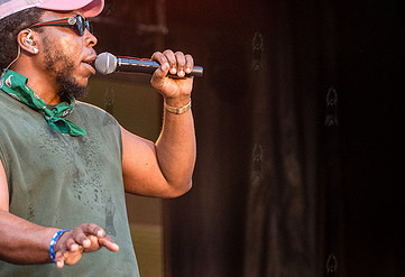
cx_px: 129
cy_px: 98
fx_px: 1747
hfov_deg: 13.2
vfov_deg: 9.1
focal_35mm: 154
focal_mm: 91
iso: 1600
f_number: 4
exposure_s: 1/800
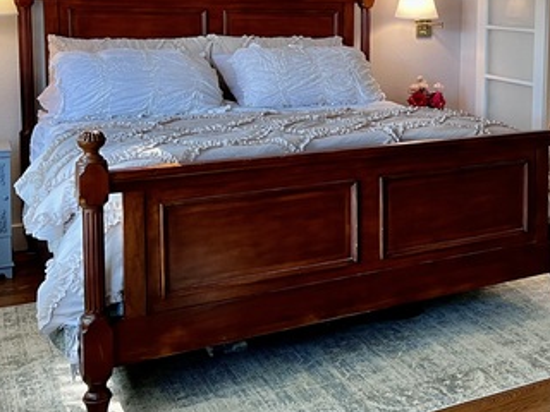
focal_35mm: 52
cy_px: 88
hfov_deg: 35.1
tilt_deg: -5.9
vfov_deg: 27.5
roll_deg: -1.5
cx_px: 474
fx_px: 826
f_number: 1.6
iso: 80
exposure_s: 1/60
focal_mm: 5.1
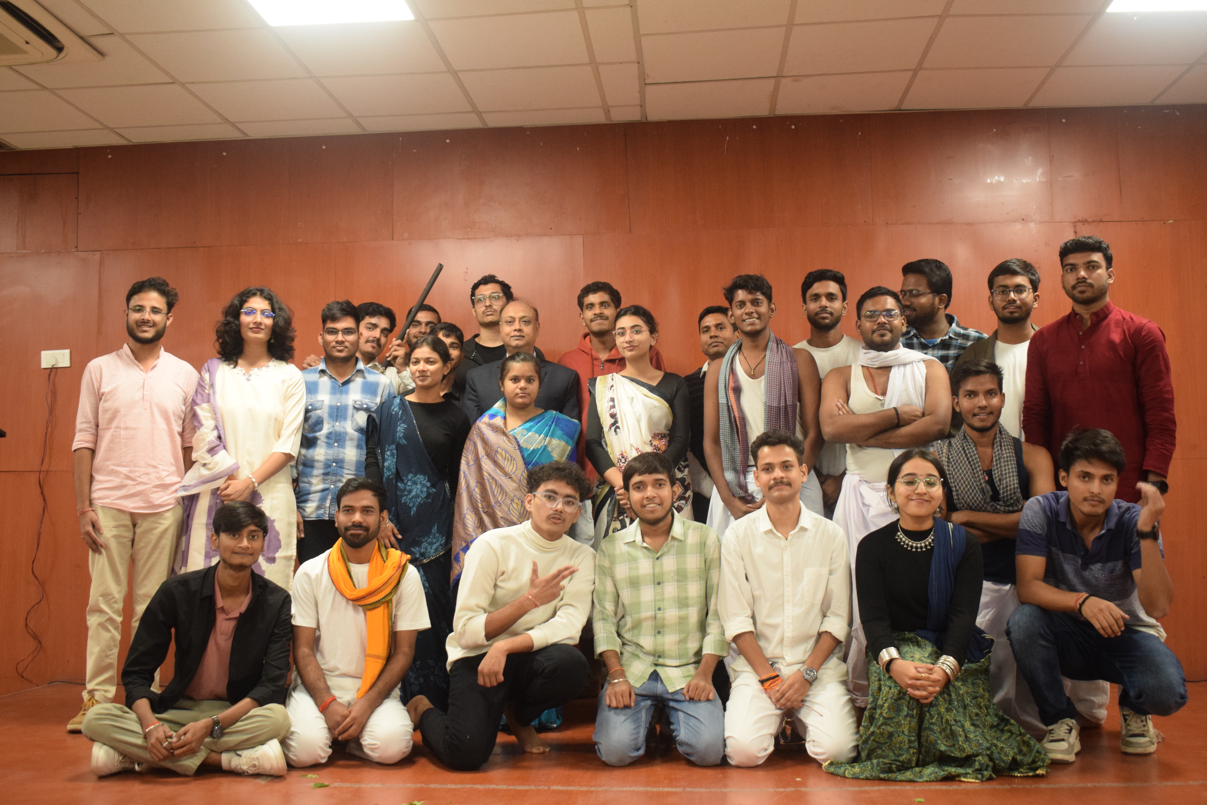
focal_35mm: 38
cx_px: 604
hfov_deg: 51.3
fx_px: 1258
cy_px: 402
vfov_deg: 35.5
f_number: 4.5
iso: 2000
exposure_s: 1/60
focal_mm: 25
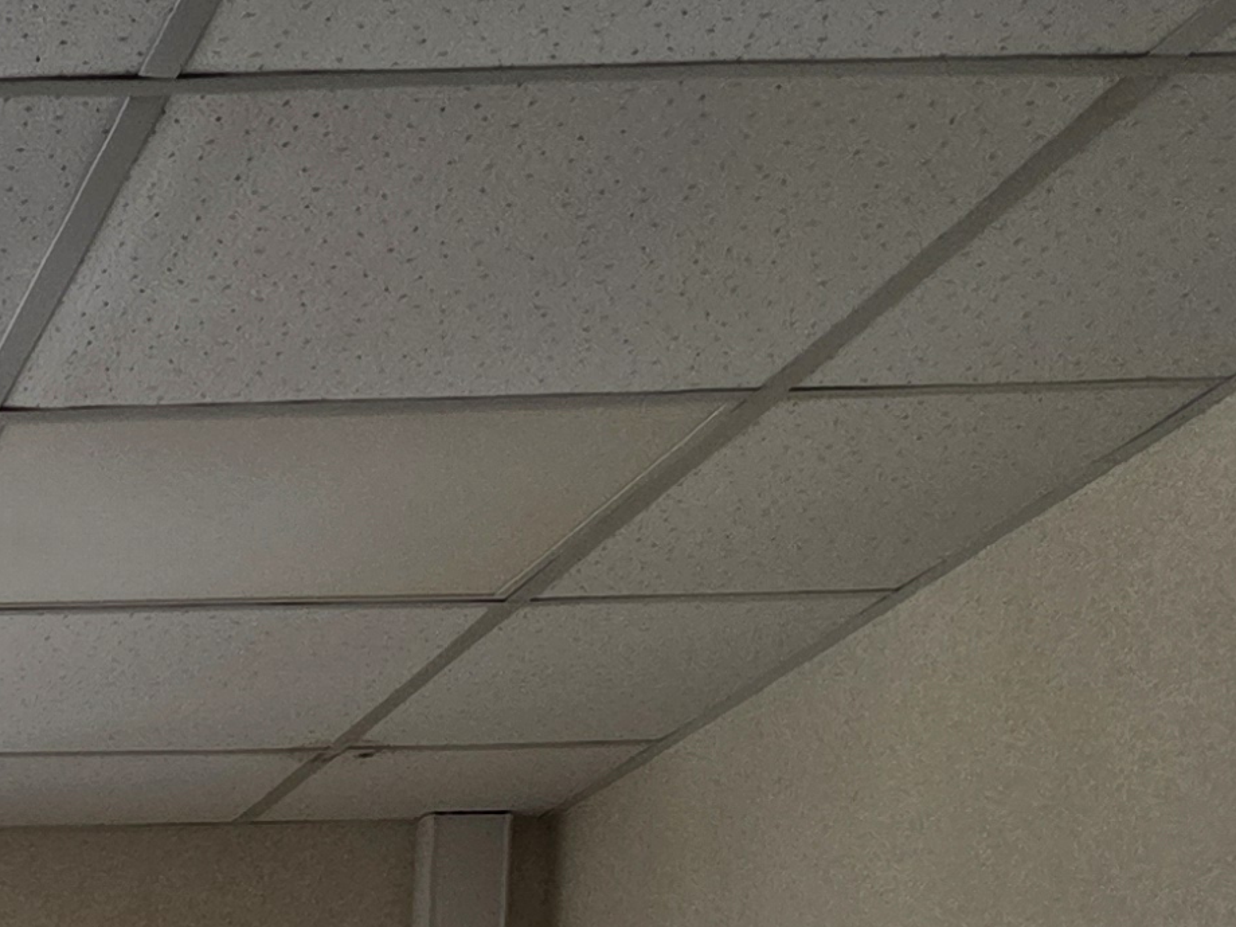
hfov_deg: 16.7
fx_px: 3571
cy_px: 1833
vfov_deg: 12.9
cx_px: -907
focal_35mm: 100
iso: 160
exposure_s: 1/180
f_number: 1.8
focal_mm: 5.4
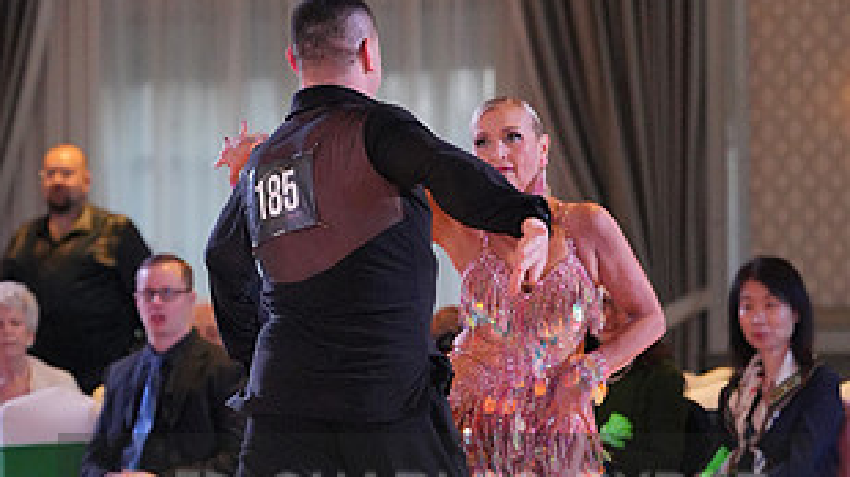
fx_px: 5474
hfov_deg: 8.9
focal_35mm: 243
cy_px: 526
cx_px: 437
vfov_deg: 5.0
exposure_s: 1/500
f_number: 3.5
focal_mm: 124
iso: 5000
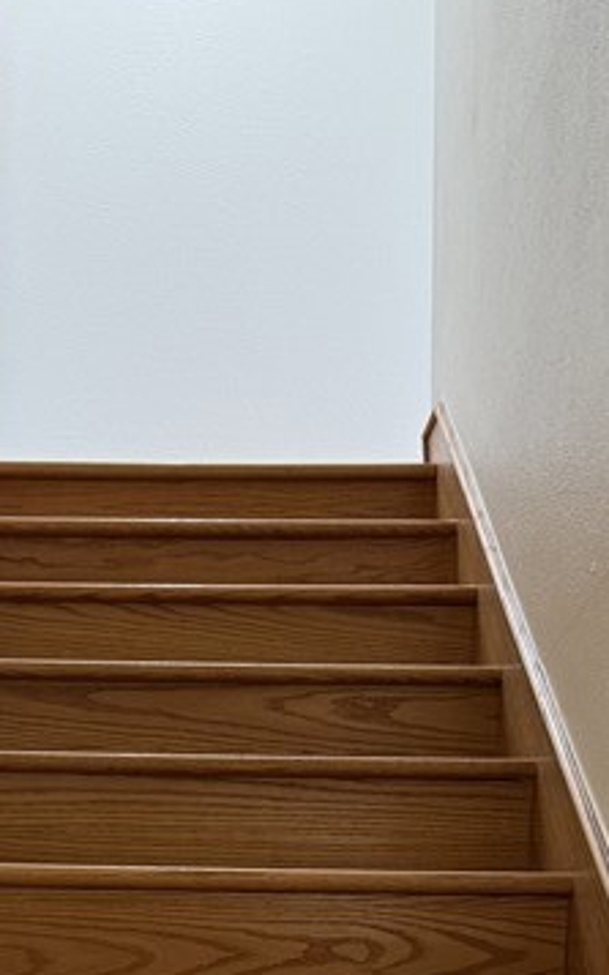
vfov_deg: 26.2
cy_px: 1054
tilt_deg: +3.1
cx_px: 197
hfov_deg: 17.8
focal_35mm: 73
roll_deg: -0.1
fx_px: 1939
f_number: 1.78
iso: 160
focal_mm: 6.76
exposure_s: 1/60
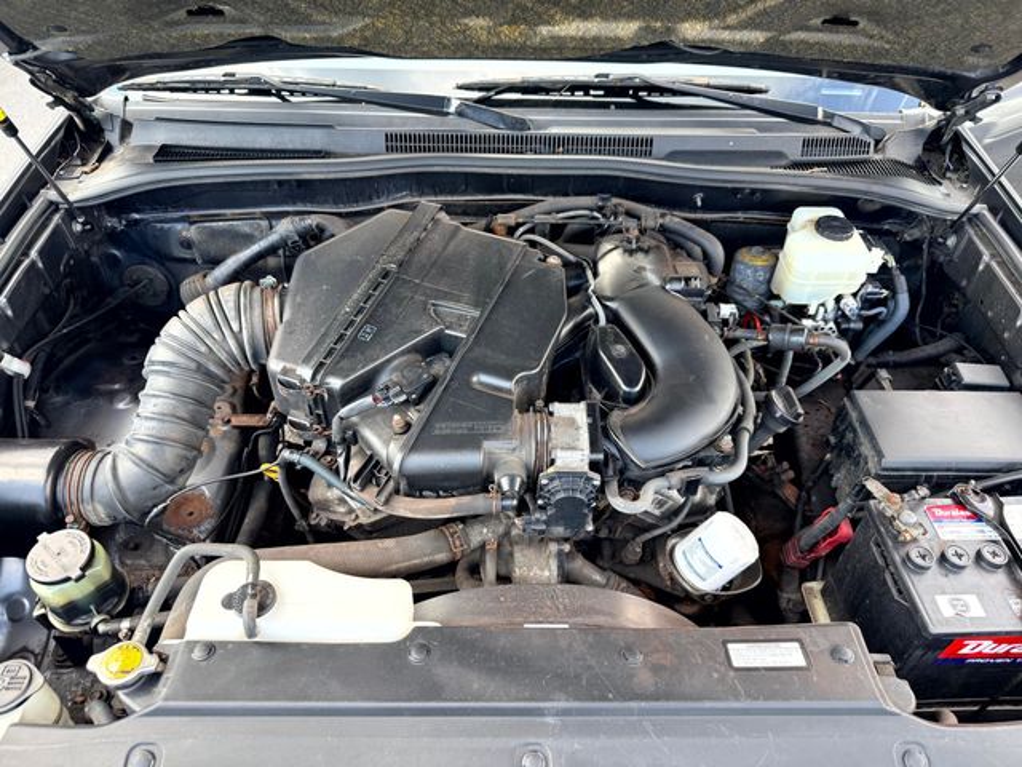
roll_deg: -1.2
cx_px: 511
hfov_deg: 71.6
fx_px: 709
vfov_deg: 56.8
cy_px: 384
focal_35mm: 24
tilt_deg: -42.9
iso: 100
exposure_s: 1/254
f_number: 1.78
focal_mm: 6.76
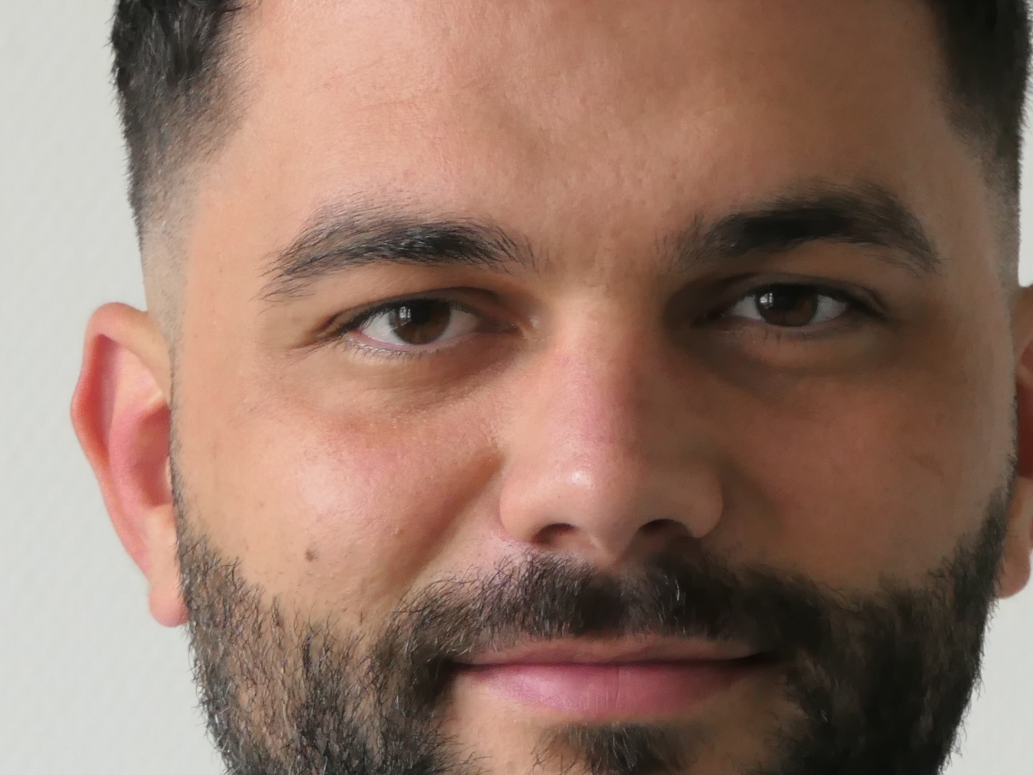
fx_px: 12387
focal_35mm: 415
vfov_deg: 3.6
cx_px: 637
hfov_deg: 4.8
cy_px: 477
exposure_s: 1/80
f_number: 4.2
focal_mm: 49.3
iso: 640
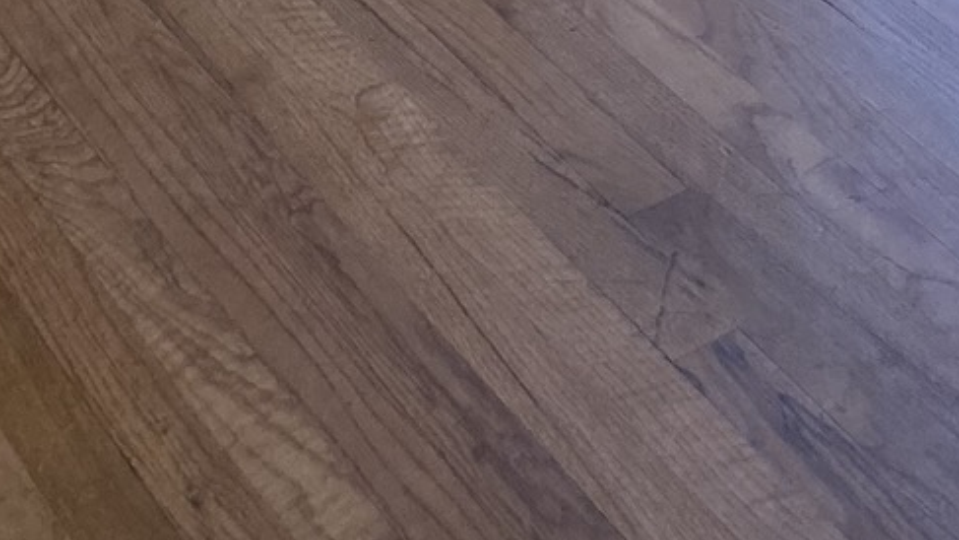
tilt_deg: -6.3
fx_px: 3026
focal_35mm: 119
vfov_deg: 7.8
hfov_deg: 17.6
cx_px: 939
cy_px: -1399
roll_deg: +1.0
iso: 100
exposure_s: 1/121
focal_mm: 4.25
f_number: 1.8
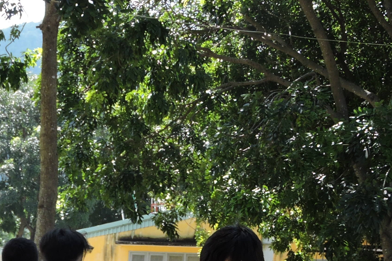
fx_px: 1394
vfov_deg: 10.4
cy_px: 388
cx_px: -124
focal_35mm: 128
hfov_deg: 15.2
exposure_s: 1/200
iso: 100
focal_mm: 8.1
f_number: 4
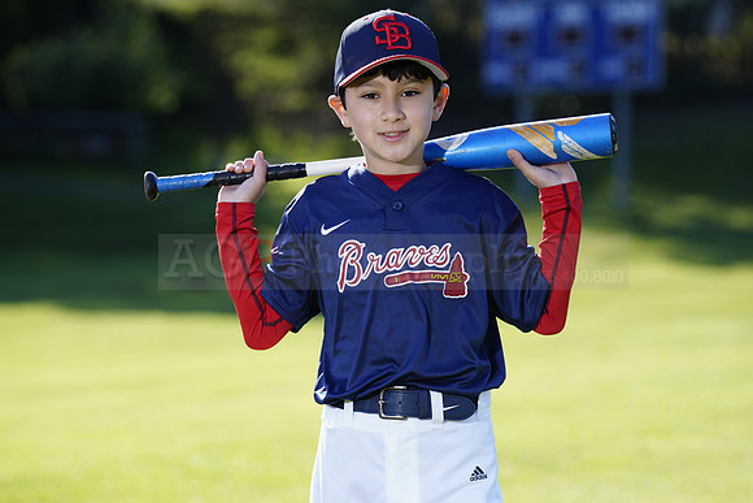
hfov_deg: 11.9
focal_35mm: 173
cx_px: 376
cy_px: 252
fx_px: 3619
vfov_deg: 7.9
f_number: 5
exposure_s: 1/250
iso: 100
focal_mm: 173
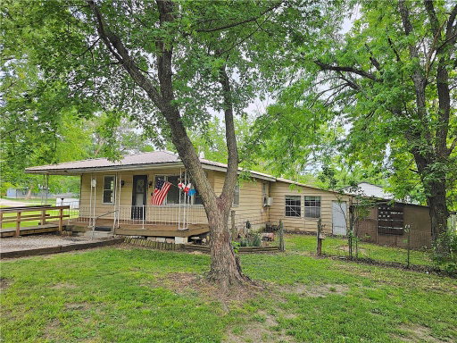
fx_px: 304
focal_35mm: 23
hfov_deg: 73.9
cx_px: 228
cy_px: 172
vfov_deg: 58.9
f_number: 1.7
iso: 40
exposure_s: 1/180
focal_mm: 6.3
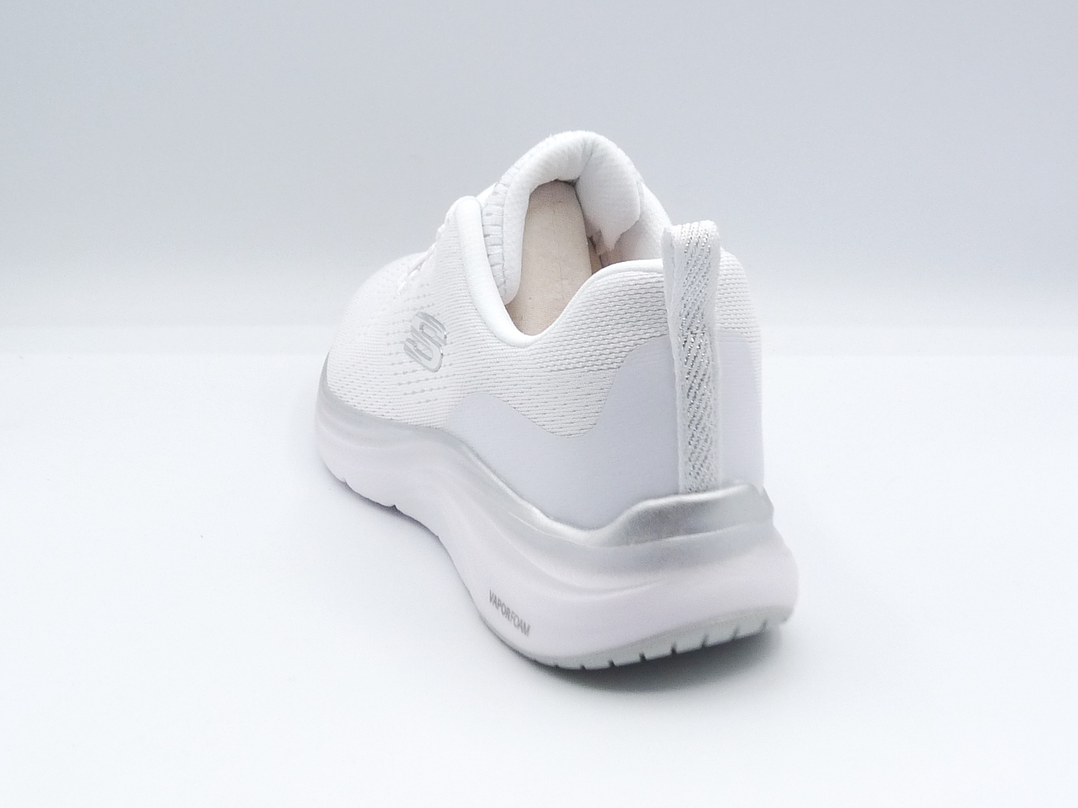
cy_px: 404
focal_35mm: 50
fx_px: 1557
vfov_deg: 29.1
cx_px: 539
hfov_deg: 38.2
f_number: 4.5
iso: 100
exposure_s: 1/200
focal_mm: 5.1
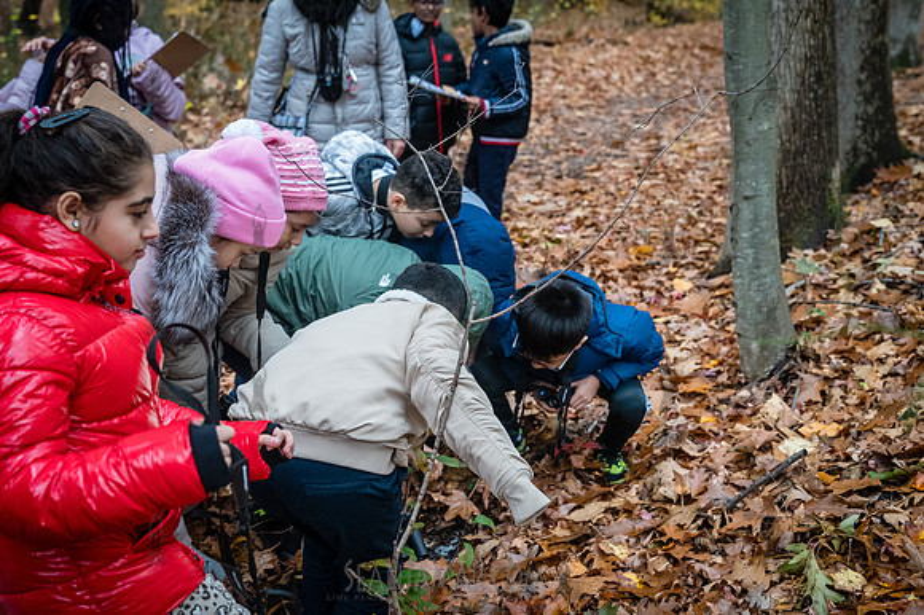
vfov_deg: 33.3
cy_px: 273
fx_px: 1027
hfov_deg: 48.4
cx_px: 436
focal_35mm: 40
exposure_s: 1/640
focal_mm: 35
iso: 6400
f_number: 3.5
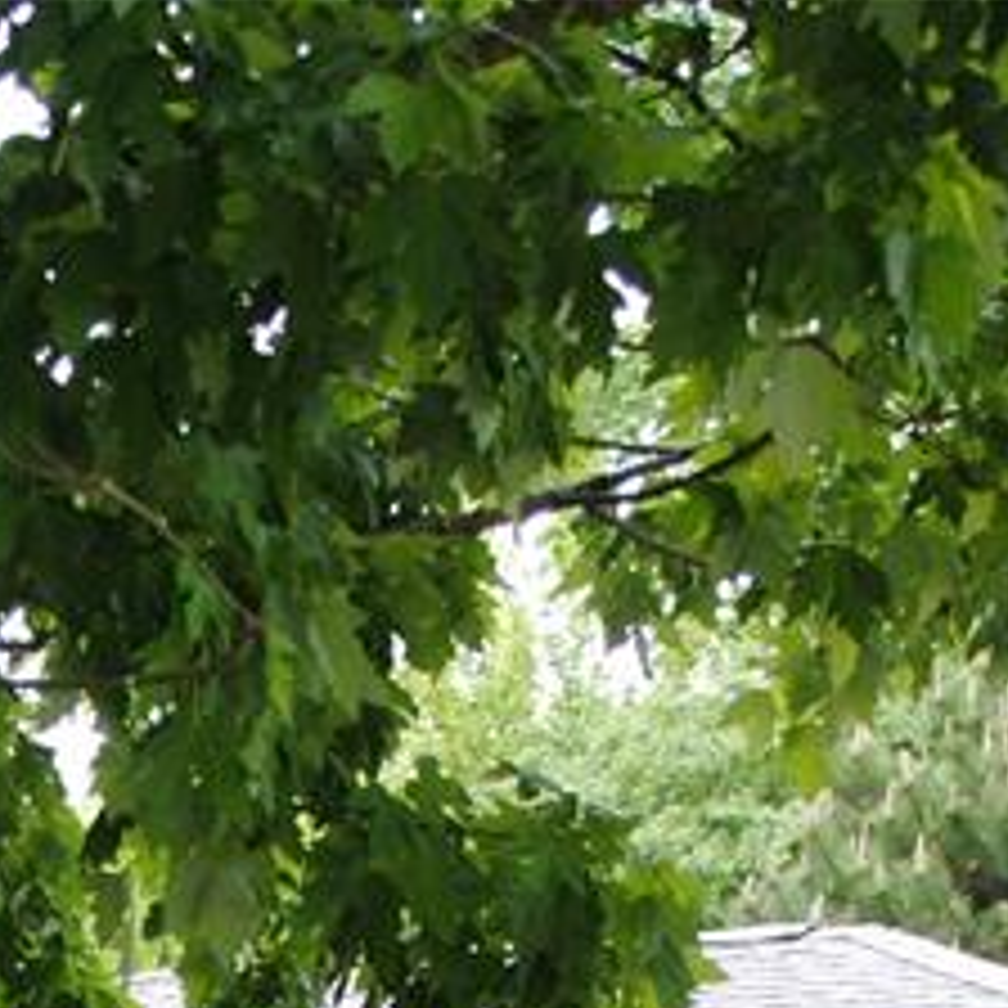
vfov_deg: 15.3
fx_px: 3459
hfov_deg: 16.3
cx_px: 81
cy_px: 1537
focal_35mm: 105
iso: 200
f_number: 4
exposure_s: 1/60
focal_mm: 18
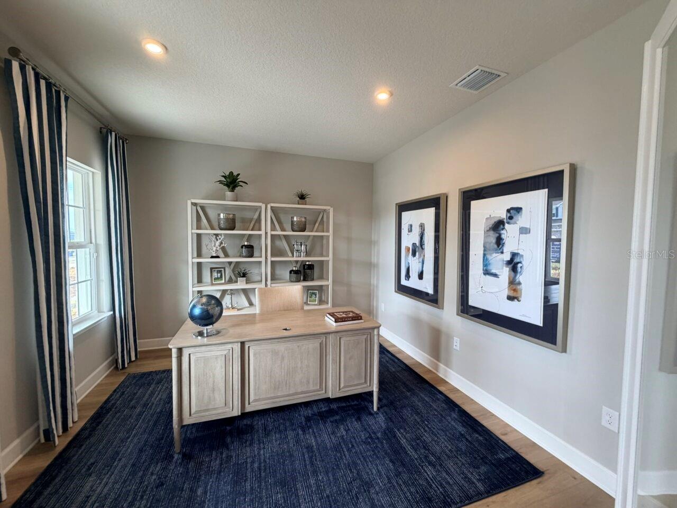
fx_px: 274
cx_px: 338
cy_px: 254
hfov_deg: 102.1
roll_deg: -0.4
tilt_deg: -1.3
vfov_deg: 85.7
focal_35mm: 14
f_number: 2.2
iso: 200
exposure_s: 1/120
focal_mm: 2.22
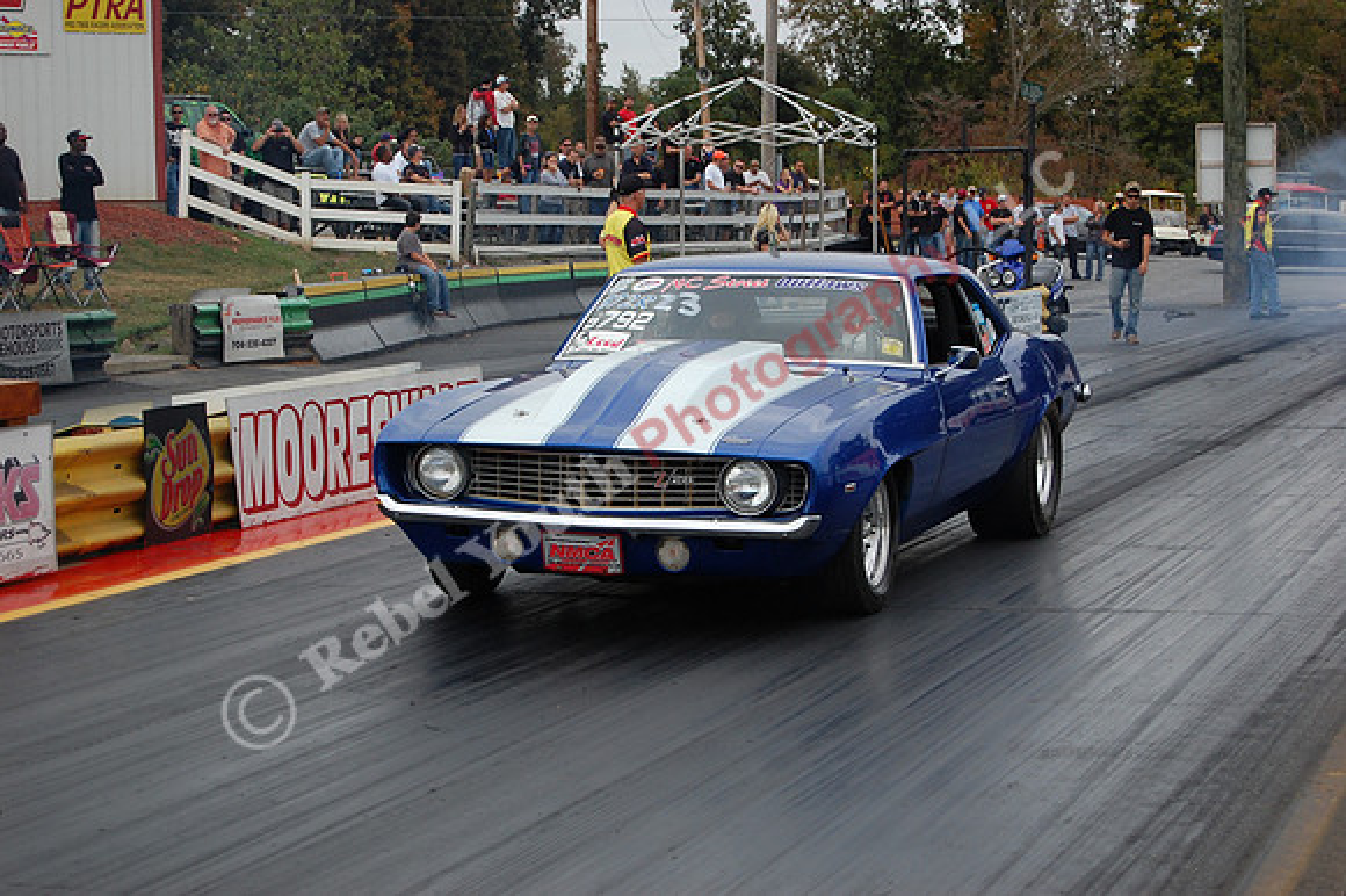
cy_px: 448
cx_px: 673
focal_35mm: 82
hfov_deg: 24.6
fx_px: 3083
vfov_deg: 16.5
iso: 400
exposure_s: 1/1000
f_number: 5.6
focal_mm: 55
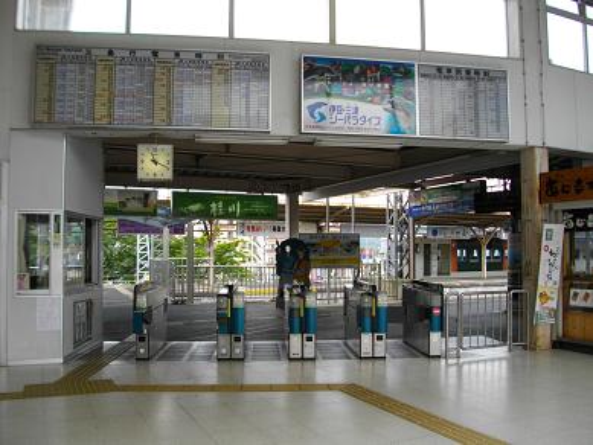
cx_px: 296
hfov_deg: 56.8
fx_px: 548
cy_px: 222
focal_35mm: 32
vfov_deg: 44.2
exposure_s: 1/320
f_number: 2.9
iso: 100
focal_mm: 5.7
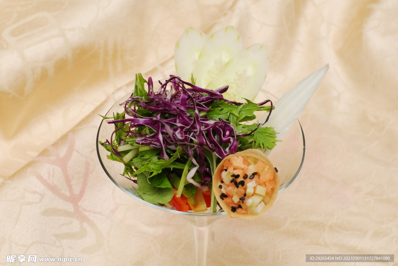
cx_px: 199
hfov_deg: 27.0
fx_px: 830
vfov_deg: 18.2
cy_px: 133
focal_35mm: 75
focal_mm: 50
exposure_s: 1/15
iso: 100
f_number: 11
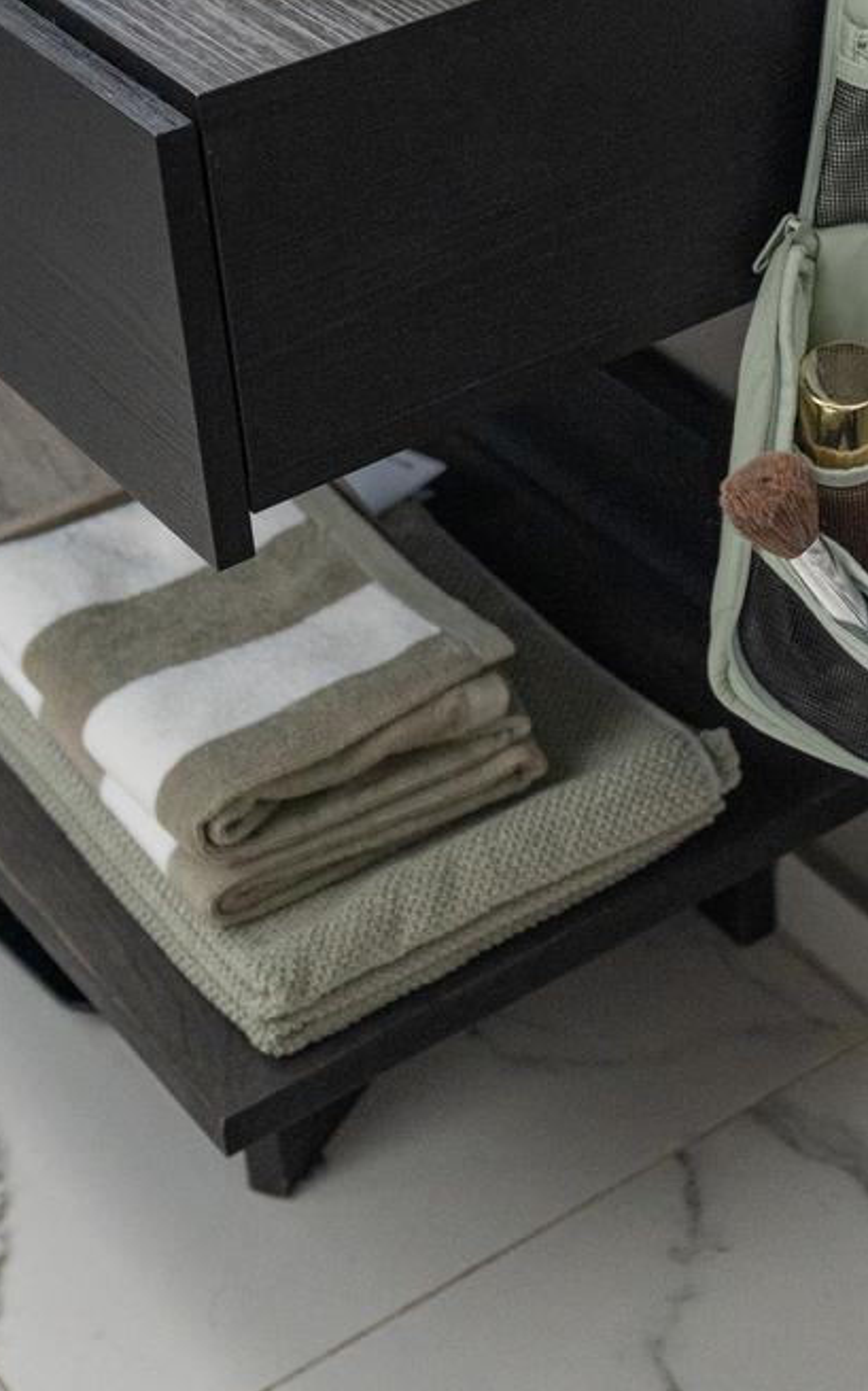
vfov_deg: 23.6
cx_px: 909
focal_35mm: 85
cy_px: 108
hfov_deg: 15.0
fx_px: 3219
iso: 3200
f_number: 4
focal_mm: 39
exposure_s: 1/160
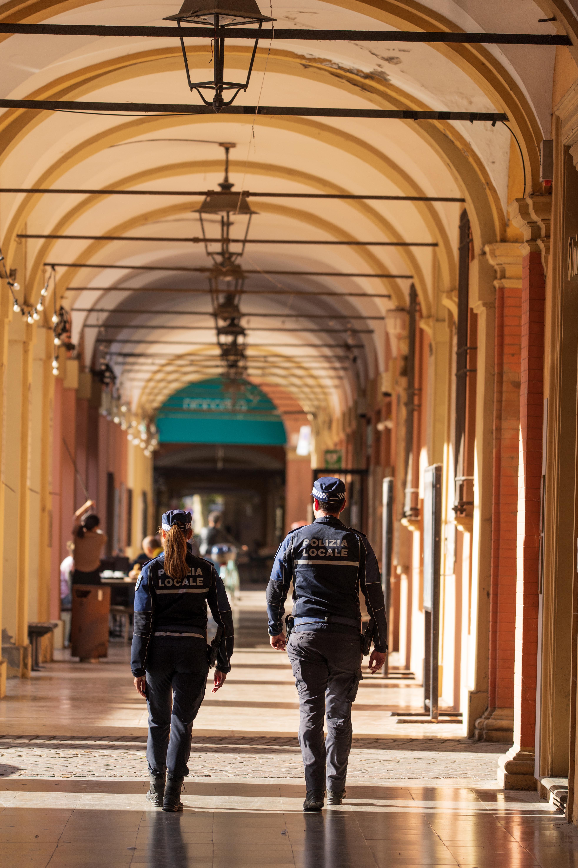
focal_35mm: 175
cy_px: 434
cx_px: 289
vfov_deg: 11.8
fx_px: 4220
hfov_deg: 7.8
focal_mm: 175
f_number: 4
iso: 400
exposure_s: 1/1000
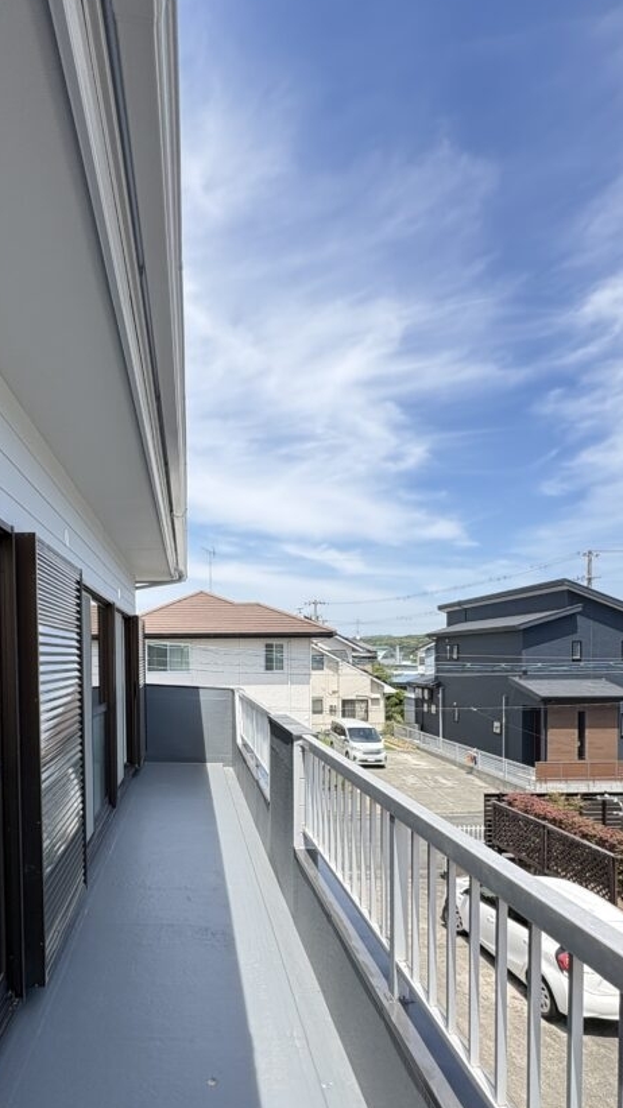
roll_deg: +1.0
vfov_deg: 88.3
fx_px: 558
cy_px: 670
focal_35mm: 19
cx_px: 202
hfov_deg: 56.9
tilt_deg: +0.3
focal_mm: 2.22
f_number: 2.2
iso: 50
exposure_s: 1/1048
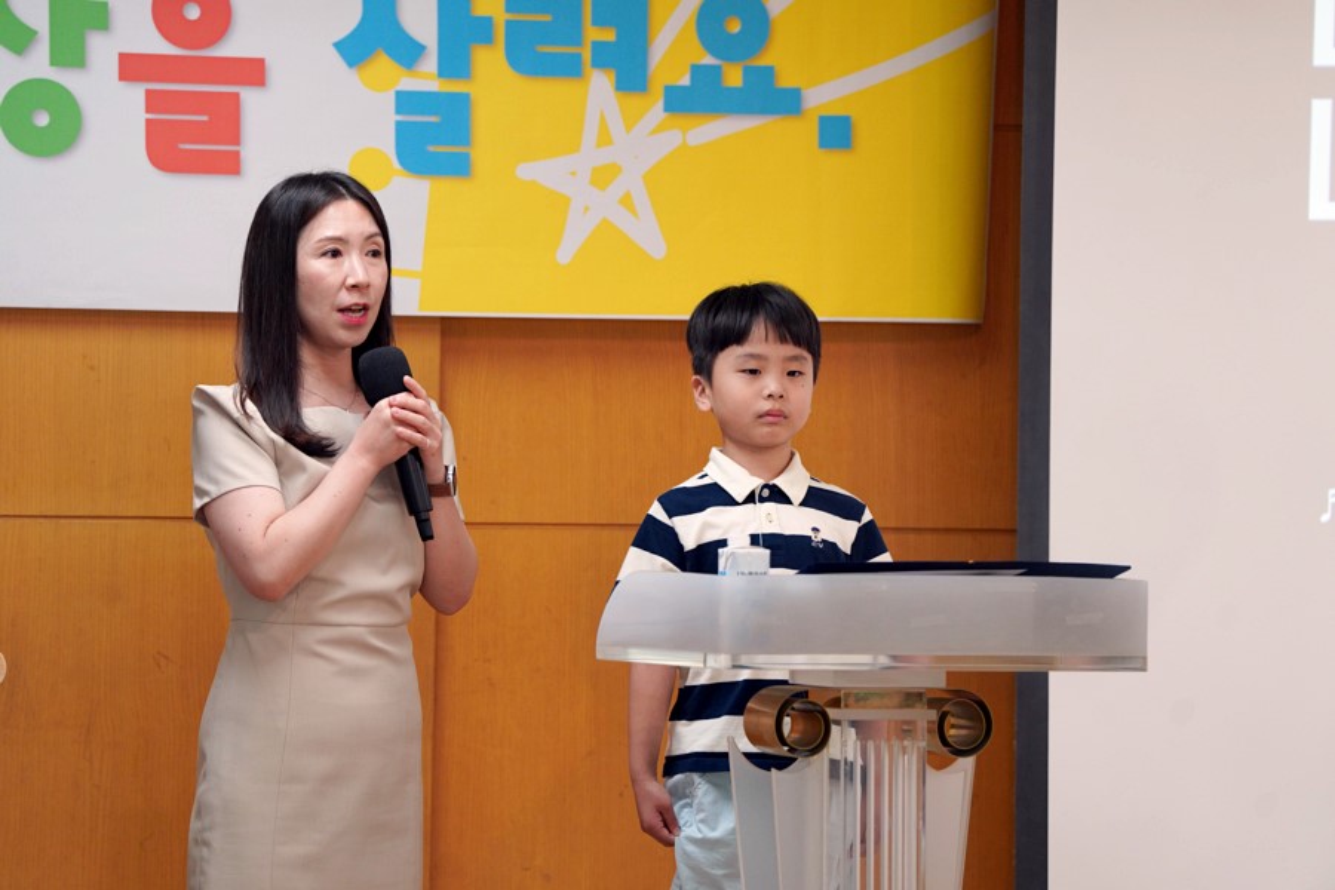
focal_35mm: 200
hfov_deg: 10.3
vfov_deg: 6.9
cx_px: 668
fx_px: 7416
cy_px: 445
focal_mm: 200
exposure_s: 1/250
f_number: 4
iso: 1250
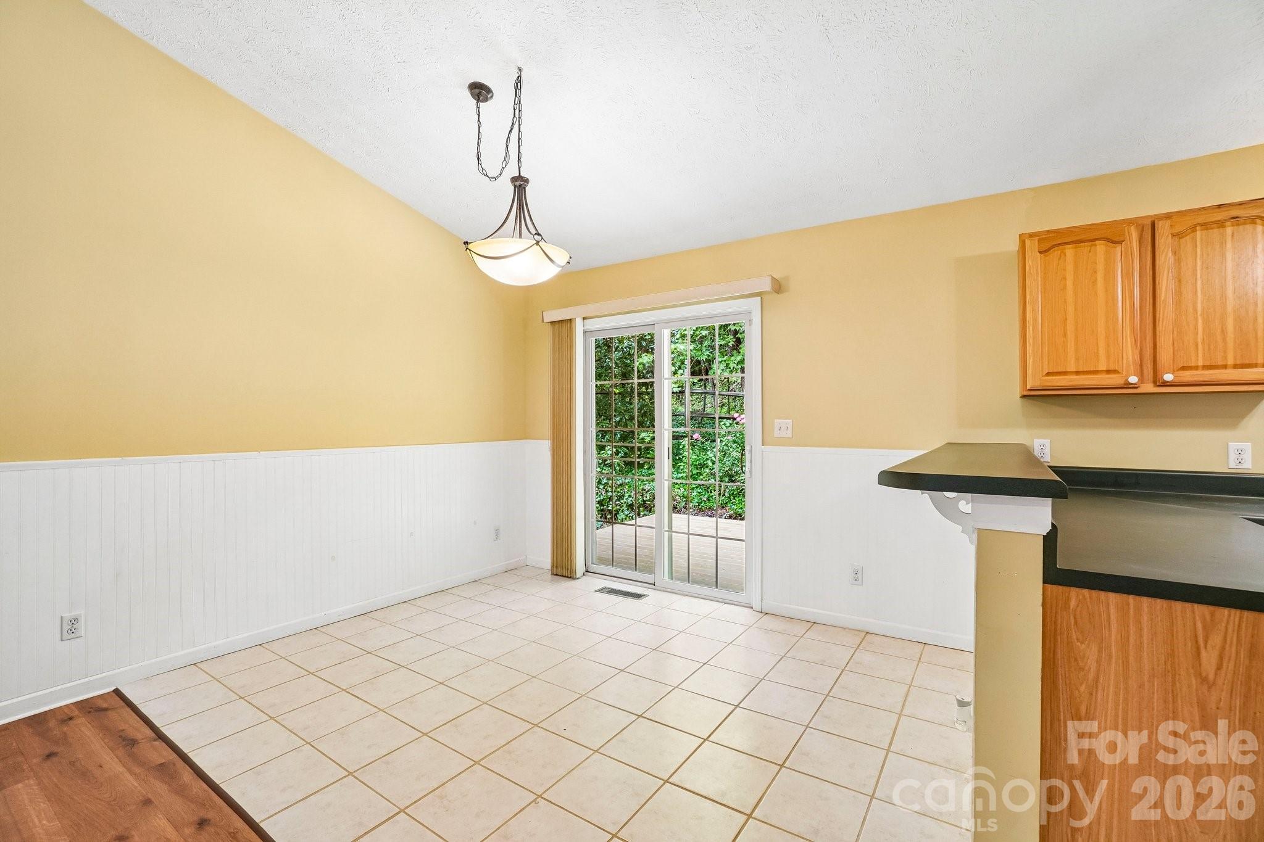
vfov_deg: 77.3
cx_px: 632
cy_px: 421
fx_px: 527
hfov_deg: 100.4
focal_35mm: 15
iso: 400
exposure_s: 1/20
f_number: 8
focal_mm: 10
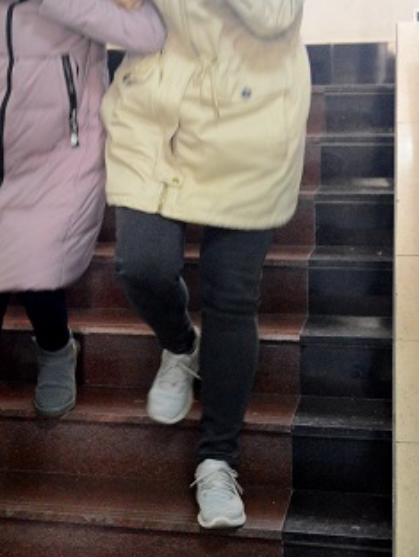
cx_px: -21
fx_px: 1387
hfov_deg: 16.7
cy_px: 145
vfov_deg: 22.6
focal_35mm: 86
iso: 6400
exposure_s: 1/50
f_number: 3.2
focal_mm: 35
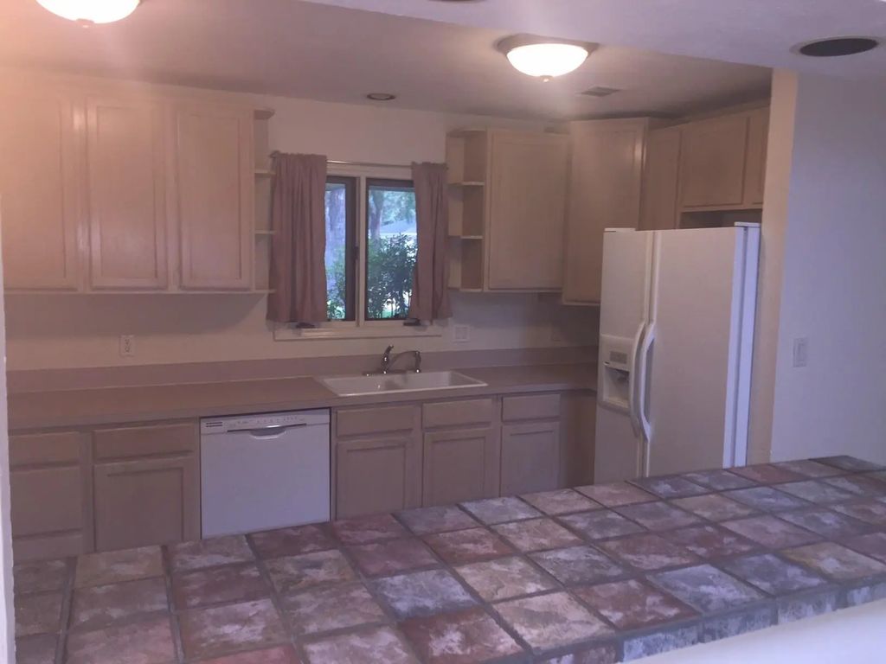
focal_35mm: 29
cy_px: 332
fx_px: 742
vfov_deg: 48.2
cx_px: 443
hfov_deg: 61.7
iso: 50
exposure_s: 1/30
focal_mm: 4.15
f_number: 2.2
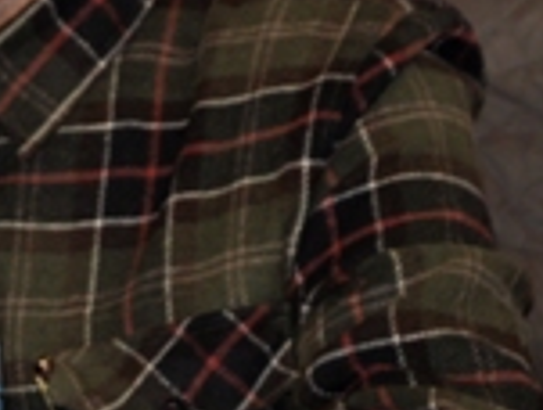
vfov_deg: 2.5
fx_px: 9214
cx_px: -158
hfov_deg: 3.4
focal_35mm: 586
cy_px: 128
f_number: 5.6
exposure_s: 1/60
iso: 500
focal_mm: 112
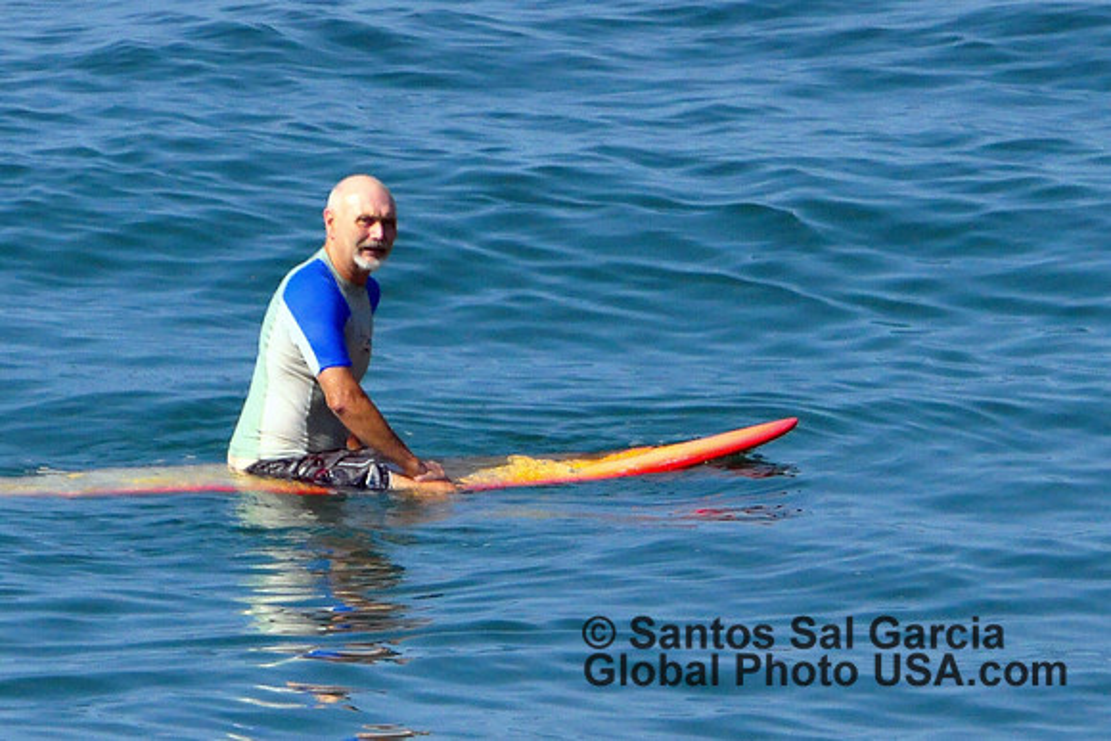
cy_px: 370
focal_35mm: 825
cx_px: 556
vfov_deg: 1.7
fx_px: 25465
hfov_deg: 2.5
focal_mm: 550
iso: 1250
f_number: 9
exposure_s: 1/2500
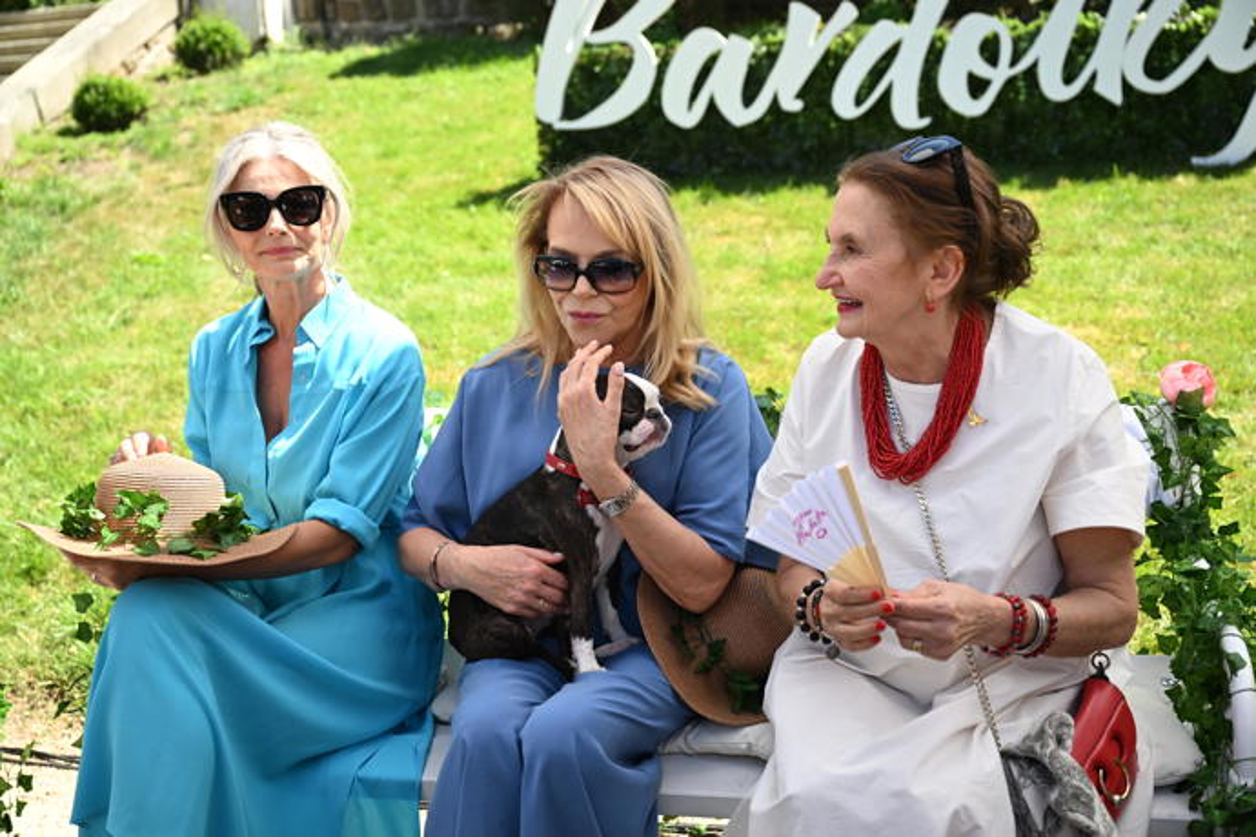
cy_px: 418
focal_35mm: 40
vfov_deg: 33.4
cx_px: 628
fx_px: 1395
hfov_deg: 48.5
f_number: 3.5
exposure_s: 1/800
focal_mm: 40
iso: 250
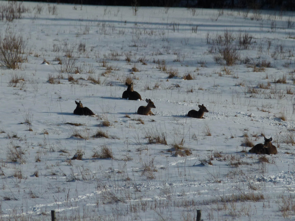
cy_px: 110
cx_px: 148
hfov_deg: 2.5
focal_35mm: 799
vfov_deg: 1.9
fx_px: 6809
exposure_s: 1/1000
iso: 100
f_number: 5.2
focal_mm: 108
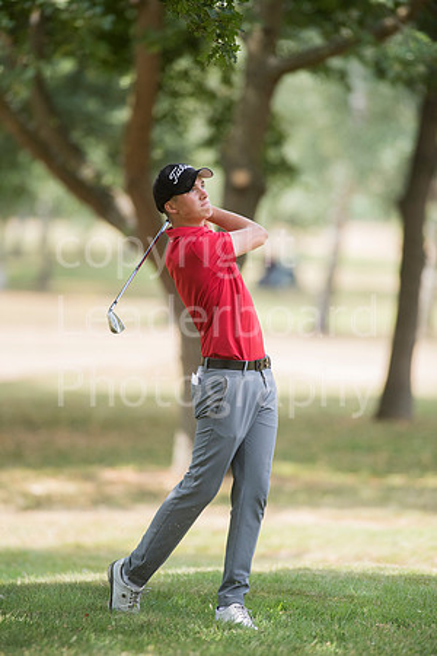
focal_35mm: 300
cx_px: 218
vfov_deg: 6.9
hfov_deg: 4.6
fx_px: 5462
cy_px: 328
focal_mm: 300
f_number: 4
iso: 1250
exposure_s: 1/2500
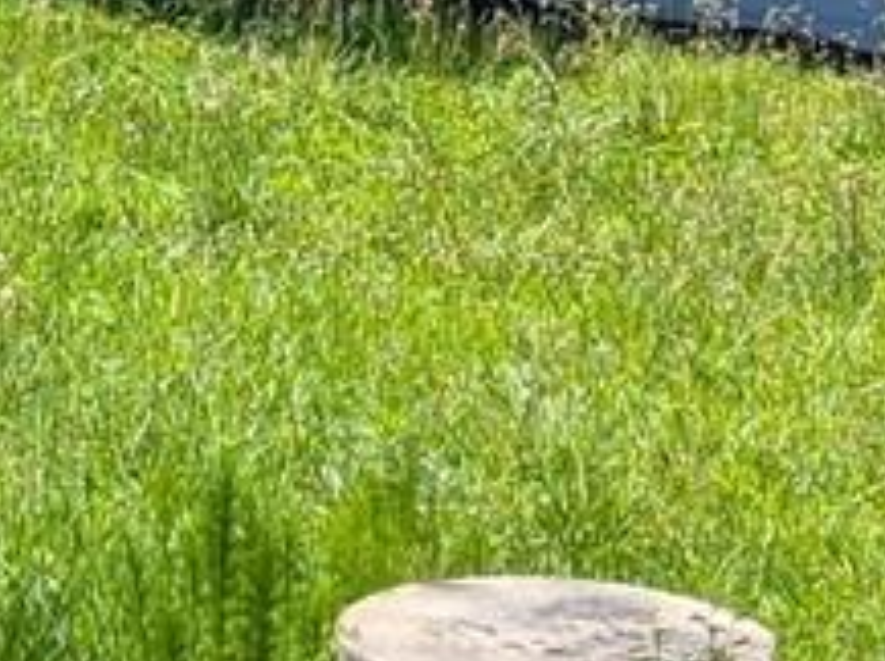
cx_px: -612
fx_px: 5794
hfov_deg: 8.5
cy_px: -726
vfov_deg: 6.3
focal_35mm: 227
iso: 44
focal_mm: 6.81
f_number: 1.85
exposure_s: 1/1134
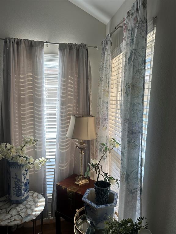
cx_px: 88
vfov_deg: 71.6
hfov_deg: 56.8
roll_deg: -2.5
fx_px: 163
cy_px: 117
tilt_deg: -6.7
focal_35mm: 24
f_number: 1.78
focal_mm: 6.86
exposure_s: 1/177
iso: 64
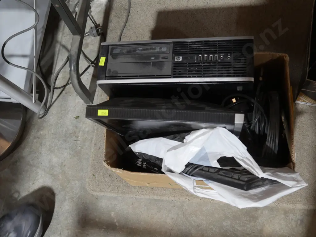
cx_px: 158
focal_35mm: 42
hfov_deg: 44.8
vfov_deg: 34.3
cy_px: 118
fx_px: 383
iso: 1000
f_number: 4.6
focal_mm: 21
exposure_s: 1/60
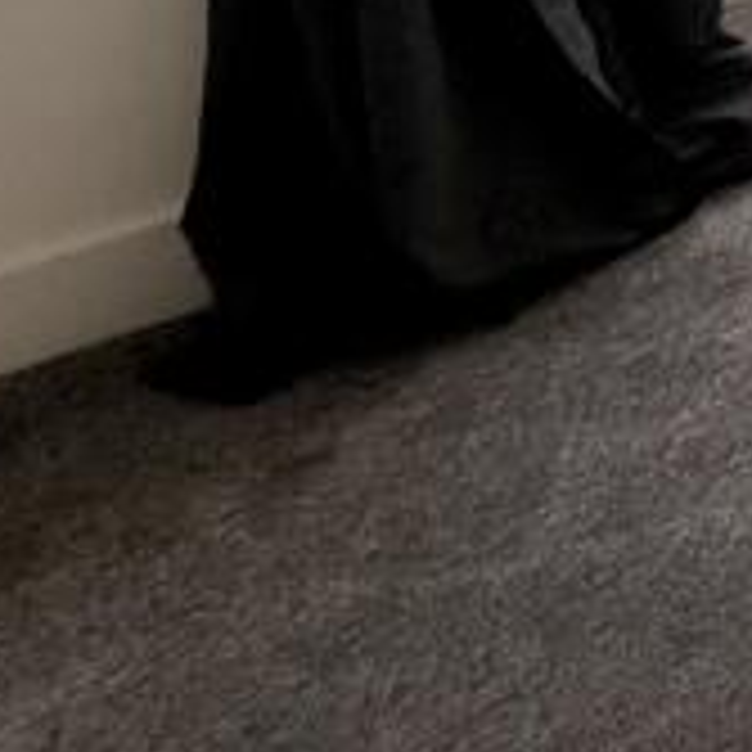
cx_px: 2166
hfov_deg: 12.1
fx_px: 1868
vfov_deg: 17.5
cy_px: -675
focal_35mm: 76
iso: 50
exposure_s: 1/169
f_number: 2.2
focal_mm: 2.22
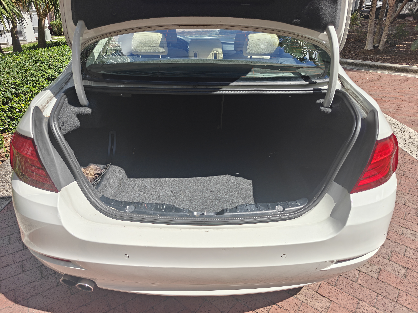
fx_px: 278
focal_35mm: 23
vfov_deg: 58.9
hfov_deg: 73.9
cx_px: 209
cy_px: 156
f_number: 1.6
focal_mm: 6.06
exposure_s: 1/1291
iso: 100
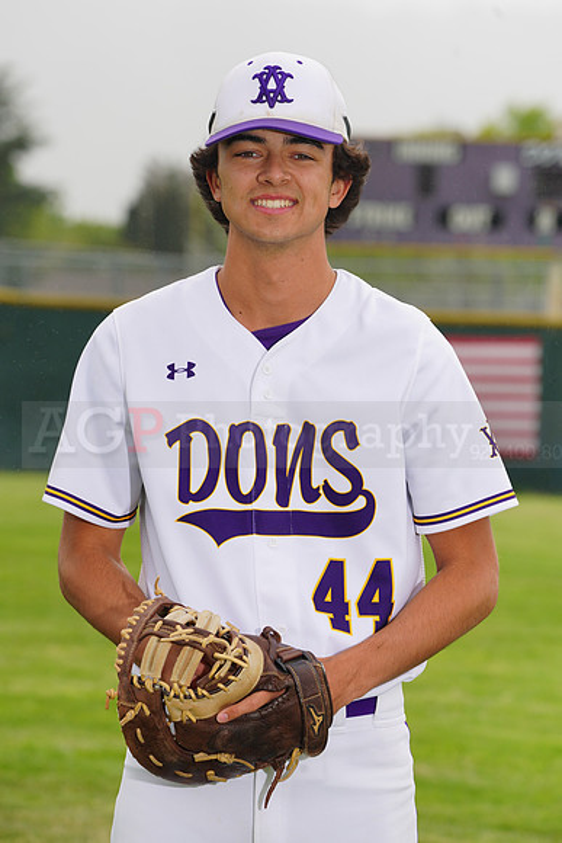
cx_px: 281
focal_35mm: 215
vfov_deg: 9.6
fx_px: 5031
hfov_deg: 6.4
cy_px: 422
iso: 160
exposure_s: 1/250
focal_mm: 215
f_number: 9
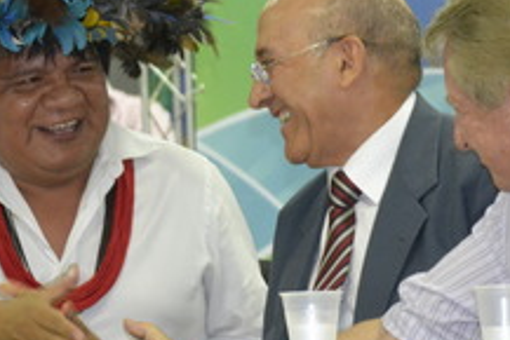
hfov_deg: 7.5
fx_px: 3884
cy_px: 124
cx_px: 260
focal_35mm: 274
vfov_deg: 5.0
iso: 2200
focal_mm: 80
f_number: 5.6
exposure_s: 1/60
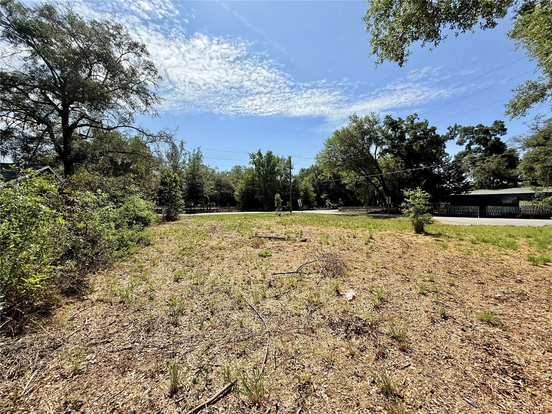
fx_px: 223
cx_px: 276
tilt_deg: -0.9
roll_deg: +0.6
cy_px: 207
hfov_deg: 102.1
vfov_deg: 85.7
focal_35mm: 14
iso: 50
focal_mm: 2.22
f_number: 2.2
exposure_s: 1/2410
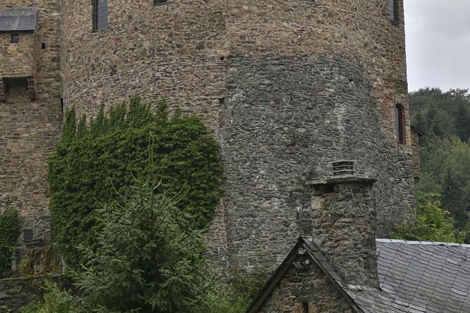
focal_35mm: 102
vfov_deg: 13.4
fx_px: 1332
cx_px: 232
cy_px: 85
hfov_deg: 20.0
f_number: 8
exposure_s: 1/250
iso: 200
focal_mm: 34
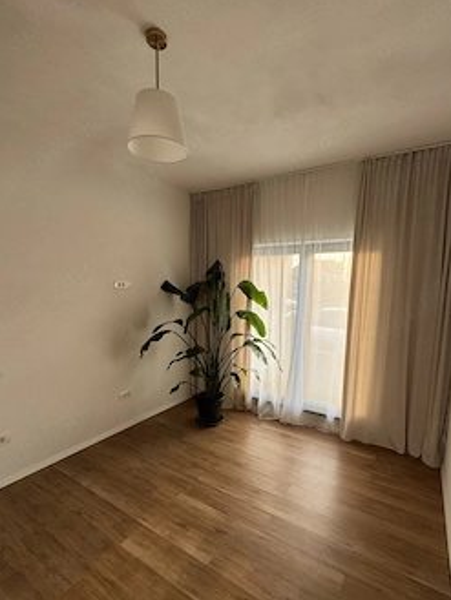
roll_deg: -1.2
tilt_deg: -8.7
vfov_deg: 90.8
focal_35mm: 17
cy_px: 326
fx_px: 295
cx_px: 241
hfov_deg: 74.7
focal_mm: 2.22
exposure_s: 1/99
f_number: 2.2
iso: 80
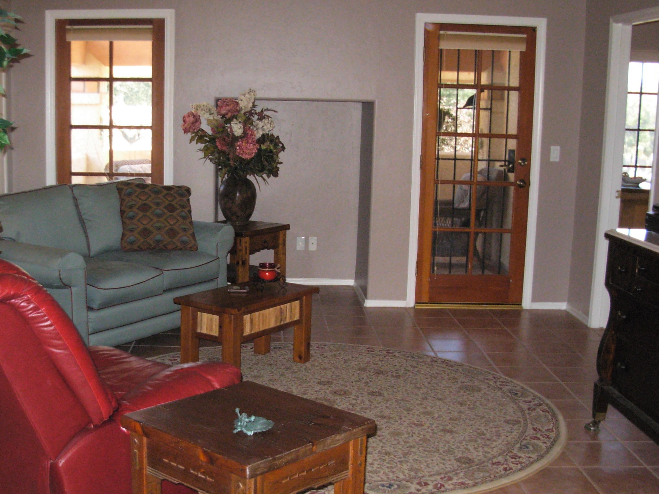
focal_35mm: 51
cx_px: 229
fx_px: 971
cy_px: 274
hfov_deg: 37.2
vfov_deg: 28.5
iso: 400
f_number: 2.9
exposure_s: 1/114
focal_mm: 6.3
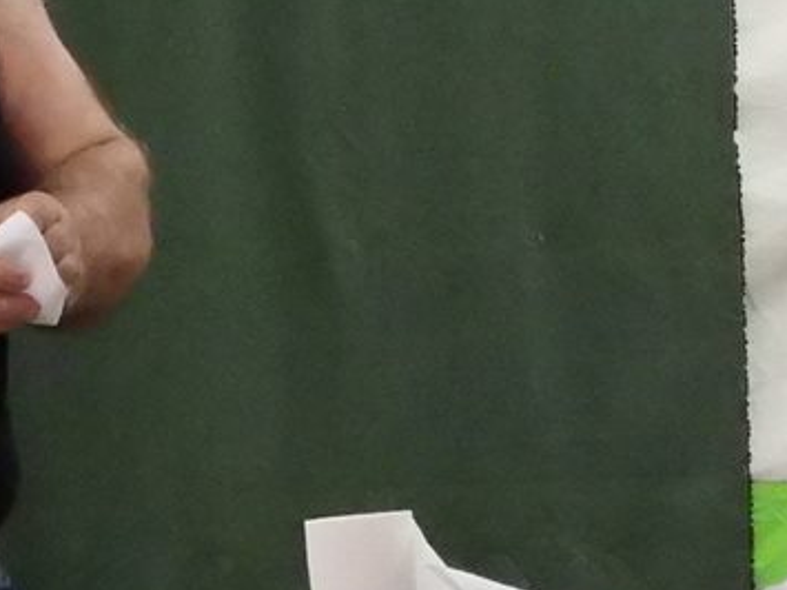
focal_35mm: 676
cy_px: 84
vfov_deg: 2.2
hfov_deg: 2.9
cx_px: 435
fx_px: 15364
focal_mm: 35.9
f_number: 4.5
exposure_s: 1/250
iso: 3200
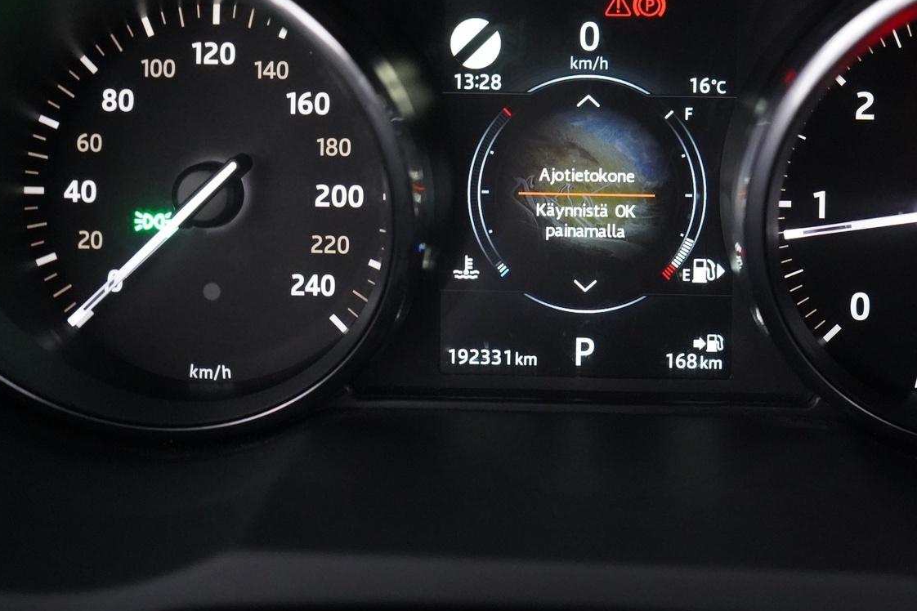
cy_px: 175
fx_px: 1656
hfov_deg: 30.8
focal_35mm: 65
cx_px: 598
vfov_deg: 20.8
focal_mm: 45
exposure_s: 1/60
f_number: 4.5
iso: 12800
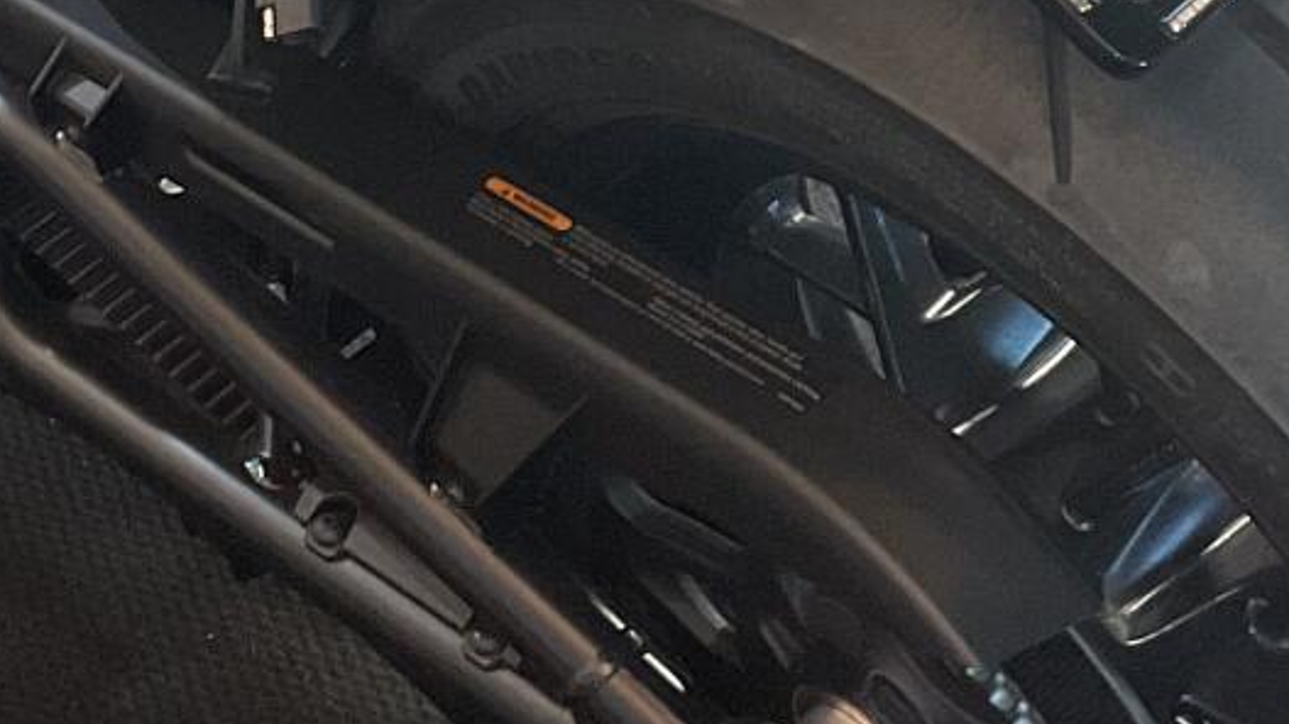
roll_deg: -1.3
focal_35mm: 120
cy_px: -408
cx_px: 122
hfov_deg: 17.6
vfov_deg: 9.8
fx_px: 4100
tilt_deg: -24.4
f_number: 1.8
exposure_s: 1/50
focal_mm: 3
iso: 125
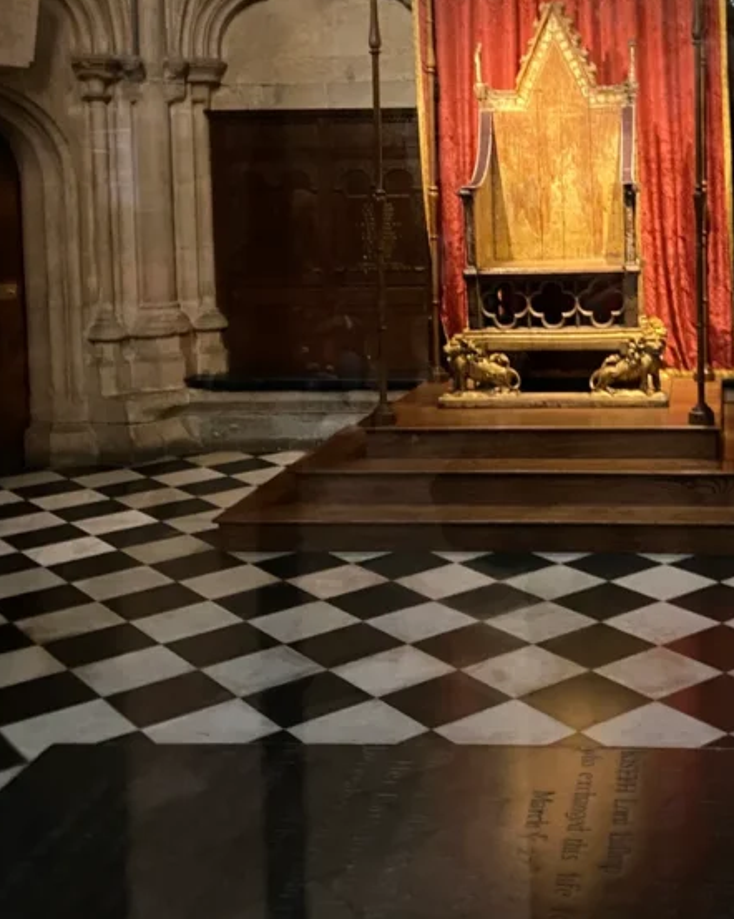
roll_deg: +1.6
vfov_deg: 38.7
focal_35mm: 47
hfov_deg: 31.0
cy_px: 248
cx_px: 614
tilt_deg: -1.6
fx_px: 1277
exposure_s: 1/30
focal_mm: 4.25
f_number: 1.8
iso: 1000
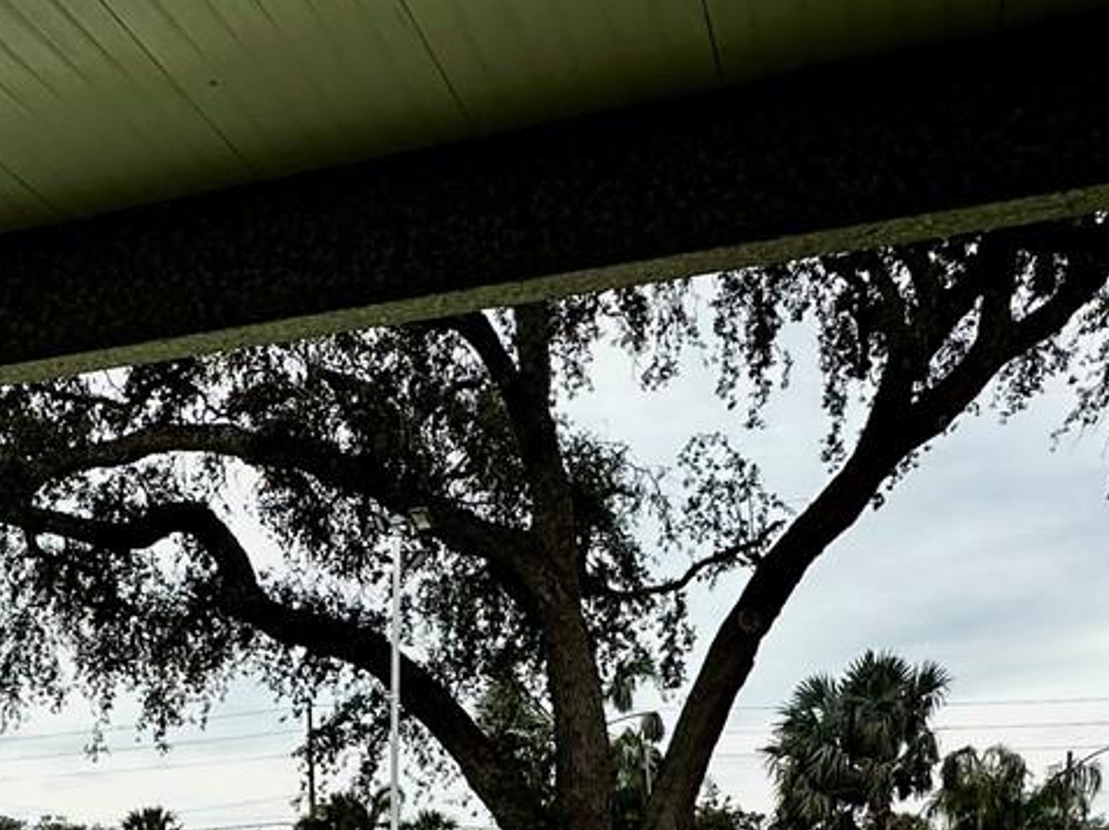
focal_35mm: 47
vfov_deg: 24.8
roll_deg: +0.0
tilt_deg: -9.3
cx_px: 300
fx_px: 1505
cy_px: 1200
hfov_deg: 39.5
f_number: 2.2
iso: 50
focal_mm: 2.22
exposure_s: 1/1182
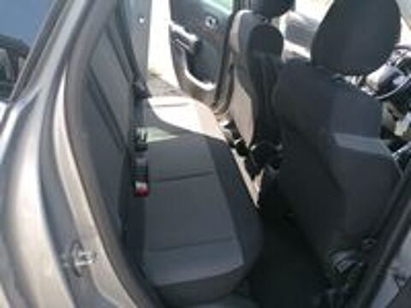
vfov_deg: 51.4
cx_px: 206
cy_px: 154
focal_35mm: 27
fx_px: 321
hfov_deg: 65.3
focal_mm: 4.75
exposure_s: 1/133
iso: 50
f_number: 1.8
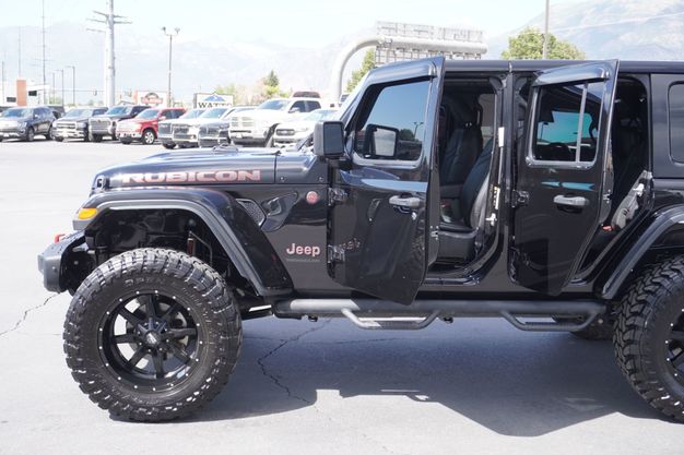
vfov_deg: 30.2
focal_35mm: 45
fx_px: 845
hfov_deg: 44.0
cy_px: 232
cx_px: 341
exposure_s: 1/100
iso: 100
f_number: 5.6
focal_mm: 29
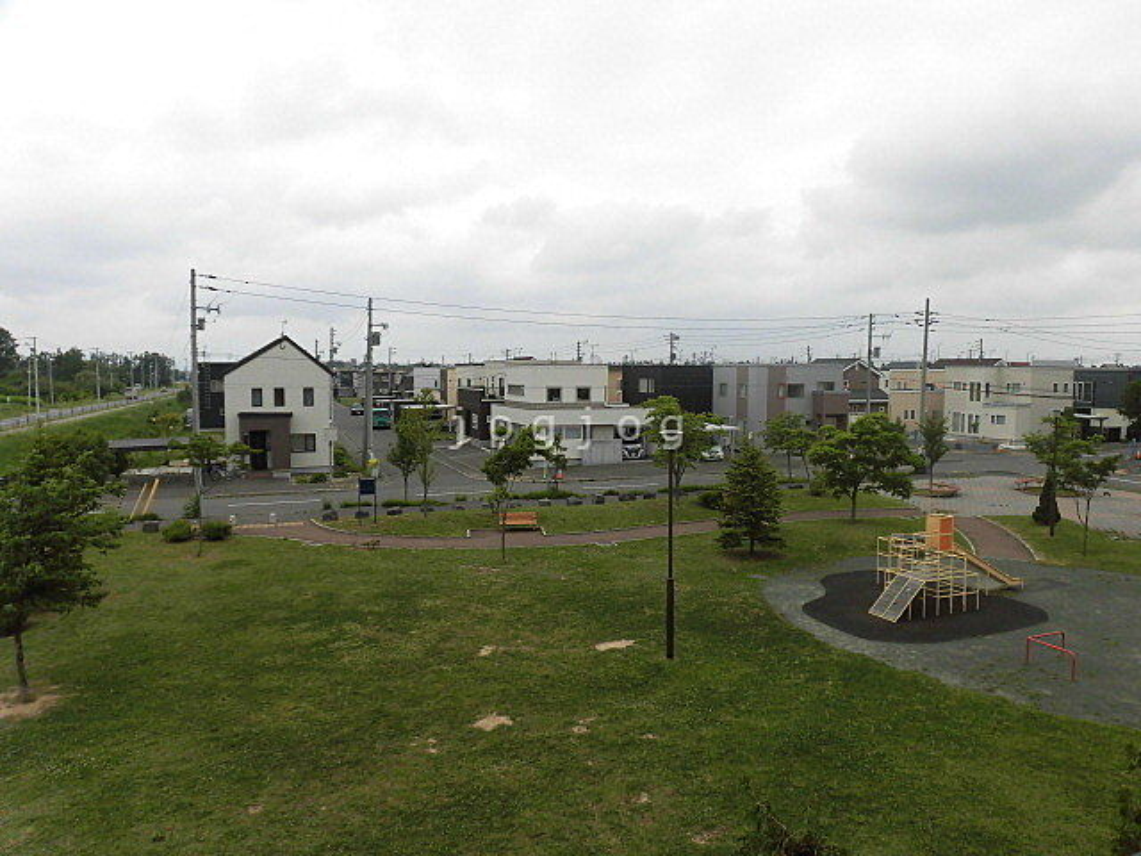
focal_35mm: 24
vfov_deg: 56.8
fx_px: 791
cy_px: 428
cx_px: 570
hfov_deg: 71.6
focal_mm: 4.3
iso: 100
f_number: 7.8
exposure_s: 1/200
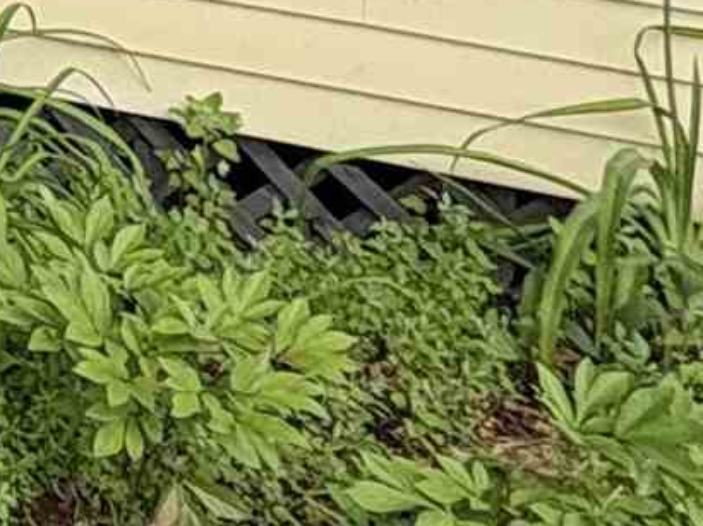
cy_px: -678
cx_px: -957
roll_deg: +0.0
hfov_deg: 13.7
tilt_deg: +0.7
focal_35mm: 105
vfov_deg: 11.8
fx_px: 2131
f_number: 2.2
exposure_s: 1/600
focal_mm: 2.22
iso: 40
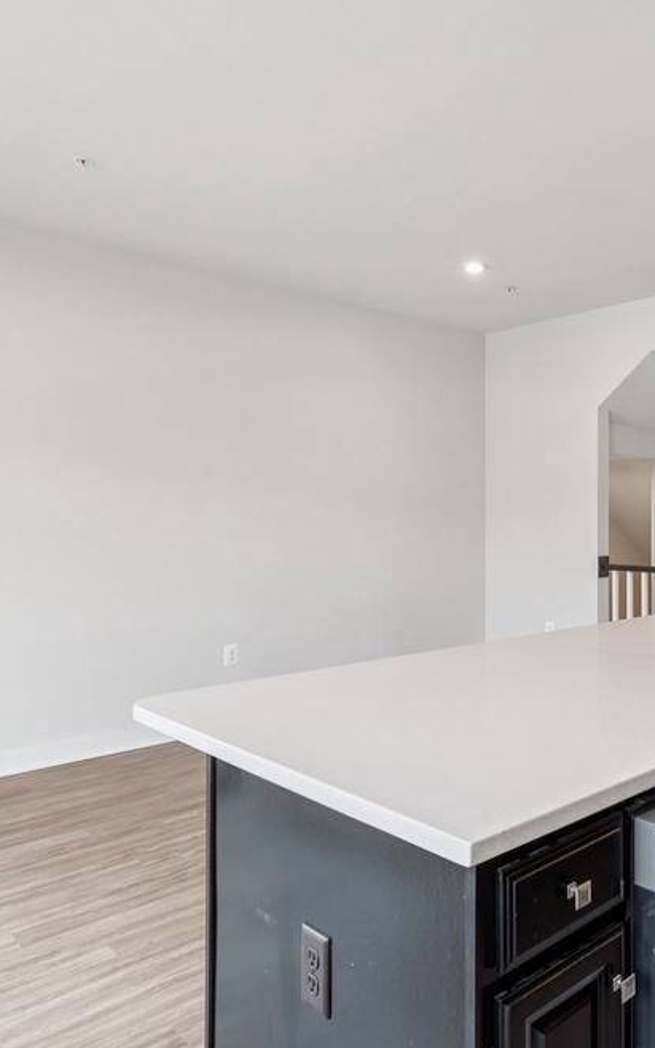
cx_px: 571
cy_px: 524
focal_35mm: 27
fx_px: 771
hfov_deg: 42.8
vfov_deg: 68.4
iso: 250
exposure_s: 1/13
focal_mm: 17
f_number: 9
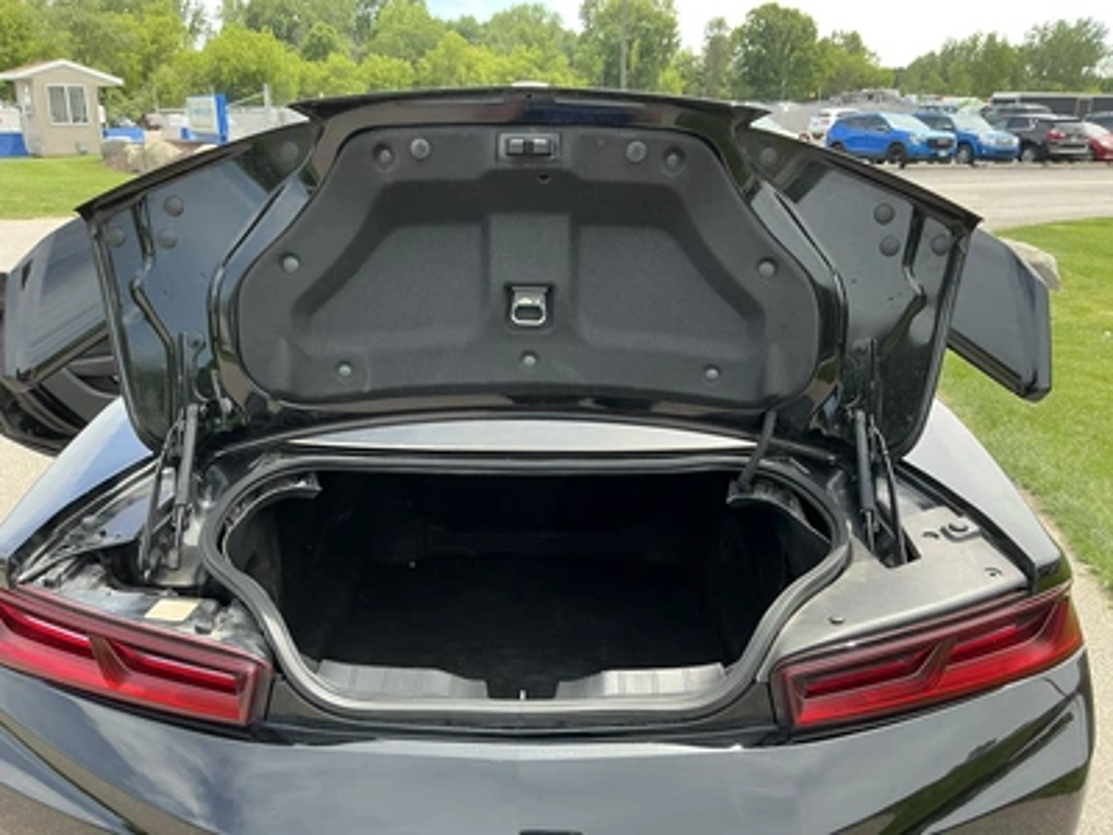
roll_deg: +0.1
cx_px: 556
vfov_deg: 49.7
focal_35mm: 28
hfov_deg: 63.4
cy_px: 418
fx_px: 900
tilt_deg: -17.7
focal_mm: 3
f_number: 1.8
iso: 25
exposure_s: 1/287
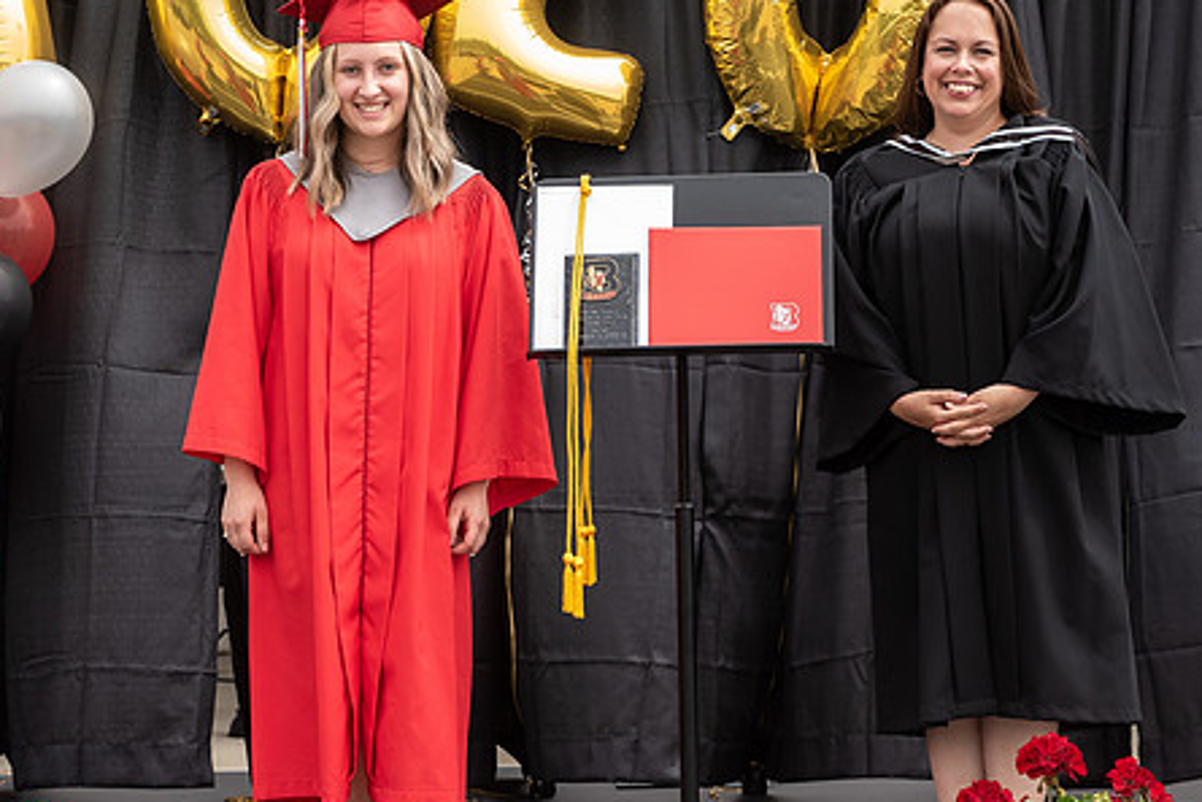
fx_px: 3173
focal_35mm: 95
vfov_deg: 14.4
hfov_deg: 21.5
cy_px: 428
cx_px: 619
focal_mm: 56
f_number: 5.6
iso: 500
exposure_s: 1/400
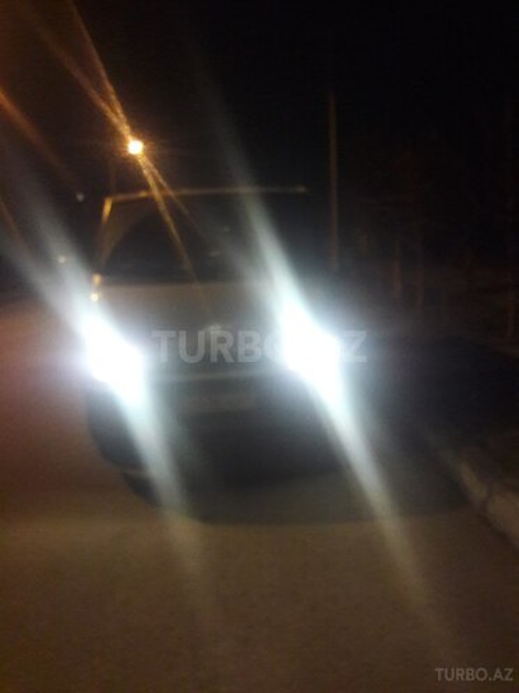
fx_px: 560
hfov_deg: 49.7
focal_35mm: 28
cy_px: 346
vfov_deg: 63.4
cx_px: 260
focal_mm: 3.7
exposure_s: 1/17
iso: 320
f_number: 1.9
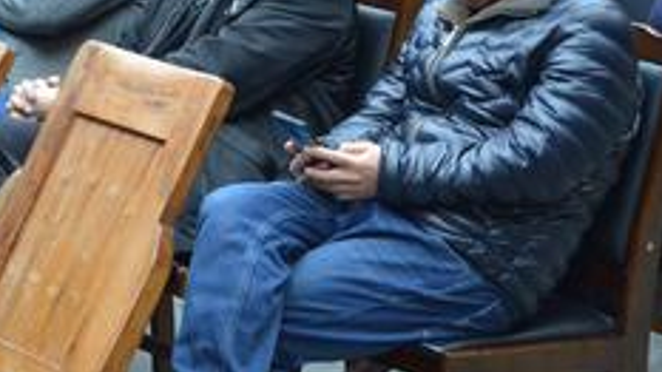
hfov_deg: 13.9
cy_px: -98
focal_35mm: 149
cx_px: -199
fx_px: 2615
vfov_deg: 8.0
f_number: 4.2
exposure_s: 1/30
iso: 320
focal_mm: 34
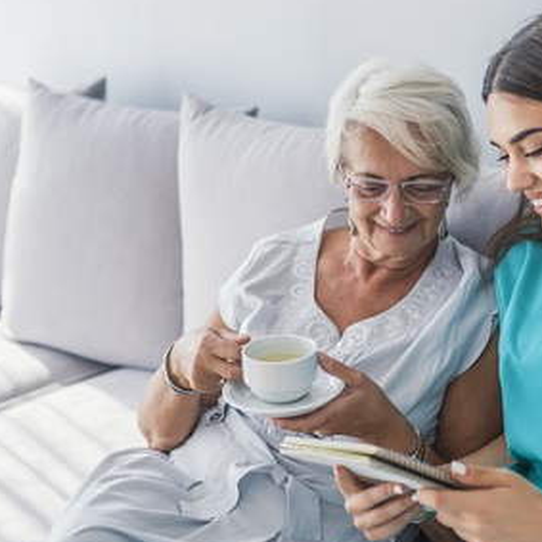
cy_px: 218
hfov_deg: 27.2
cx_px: 350
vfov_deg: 27.2
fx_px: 1116
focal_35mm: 63
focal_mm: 35
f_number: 2
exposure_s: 1/320
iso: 100
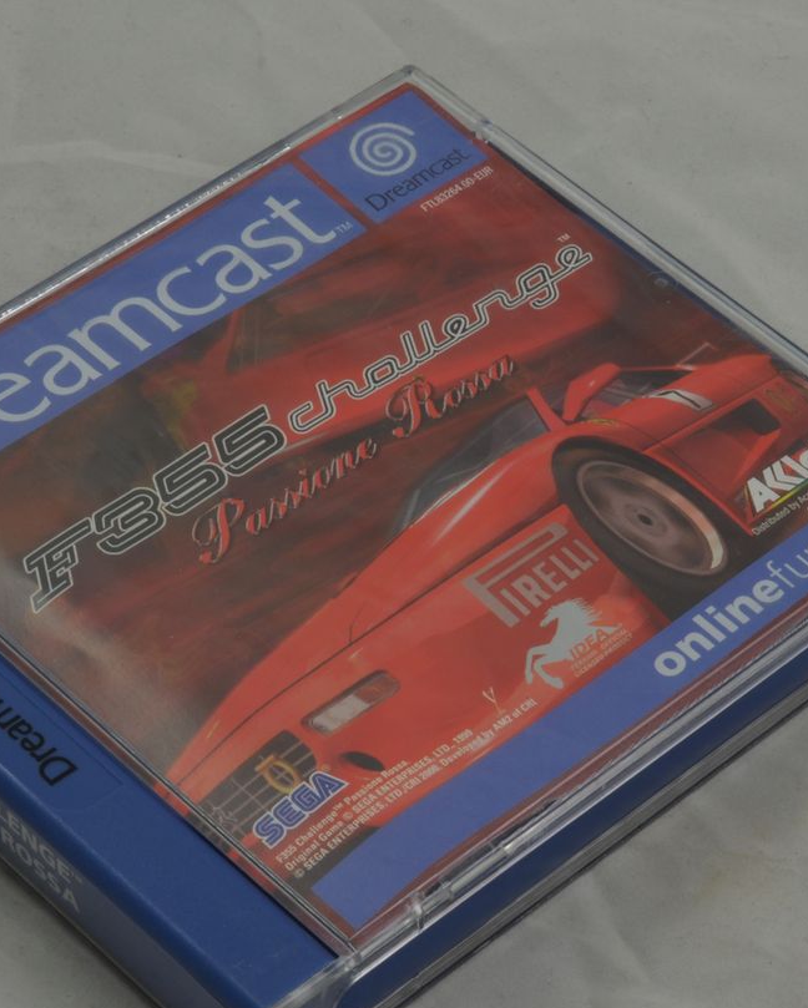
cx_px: 498
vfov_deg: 15.4
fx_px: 3734
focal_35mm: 125
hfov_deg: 12.3
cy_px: 584
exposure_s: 1/3
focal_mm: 40
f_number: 20
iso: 100
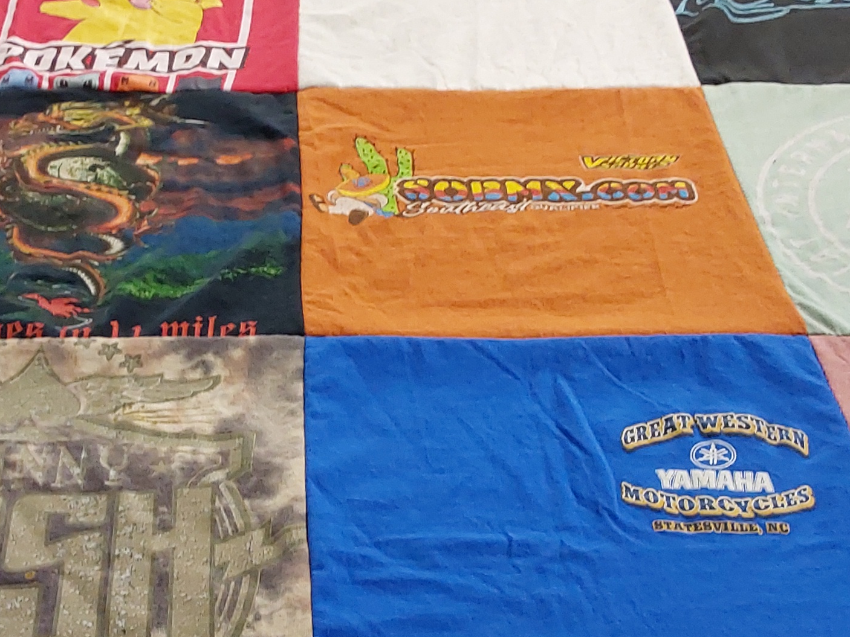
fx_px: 1596
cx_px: 258
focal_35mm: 65
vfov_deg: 22.5
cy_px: 423
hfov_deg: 29.5
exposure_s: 1/50
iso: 125
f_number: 1.9
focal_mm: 2.91
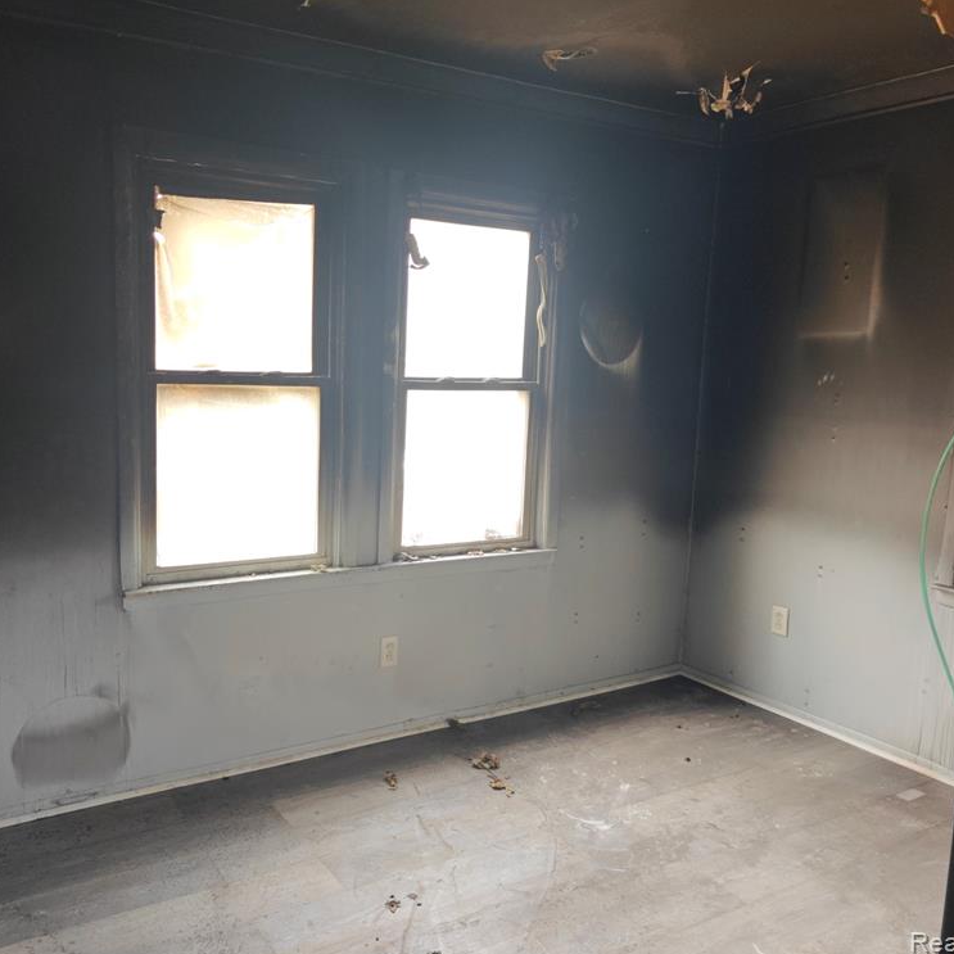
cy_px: 470
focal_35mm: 28
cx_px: 383
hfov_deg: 56.9
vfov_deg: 57.3
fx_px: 873
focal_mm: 6.06
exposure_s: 1/94
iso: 640
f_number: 1.6
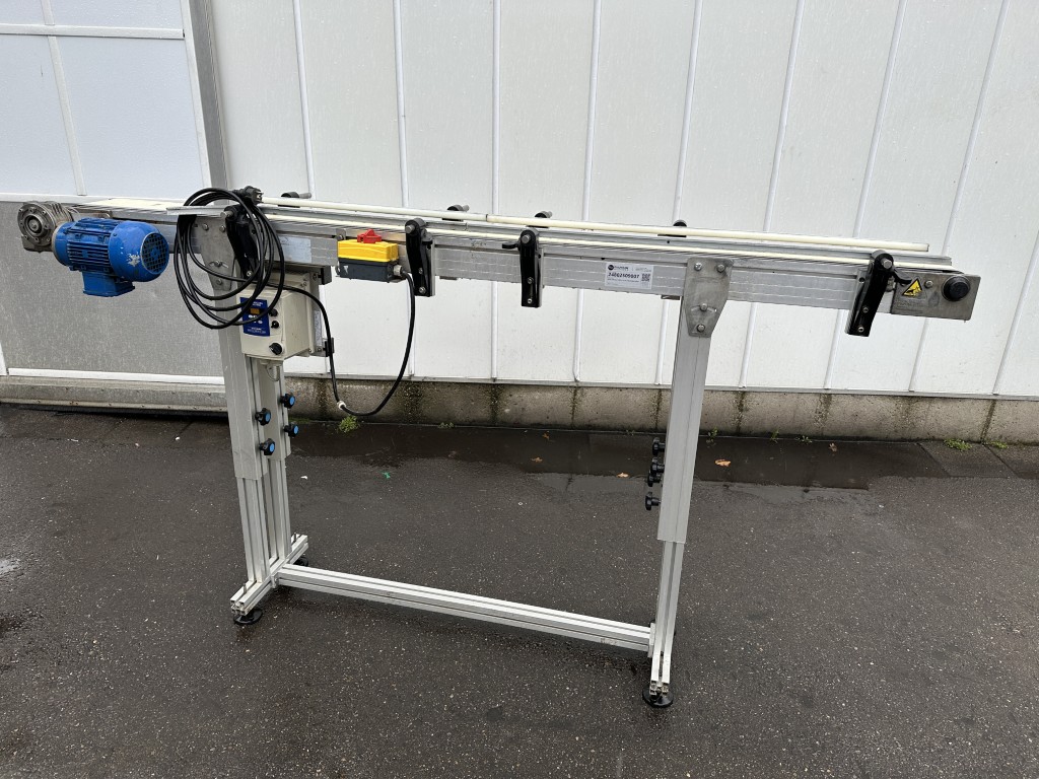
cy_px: 390
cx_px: 520
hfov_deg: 71.6
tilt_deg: -23.3
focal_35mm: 24
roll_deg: -1.3
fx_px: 720
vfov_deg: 56.8
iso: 64
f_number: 1.78
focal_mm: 6.86
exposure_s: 1/165
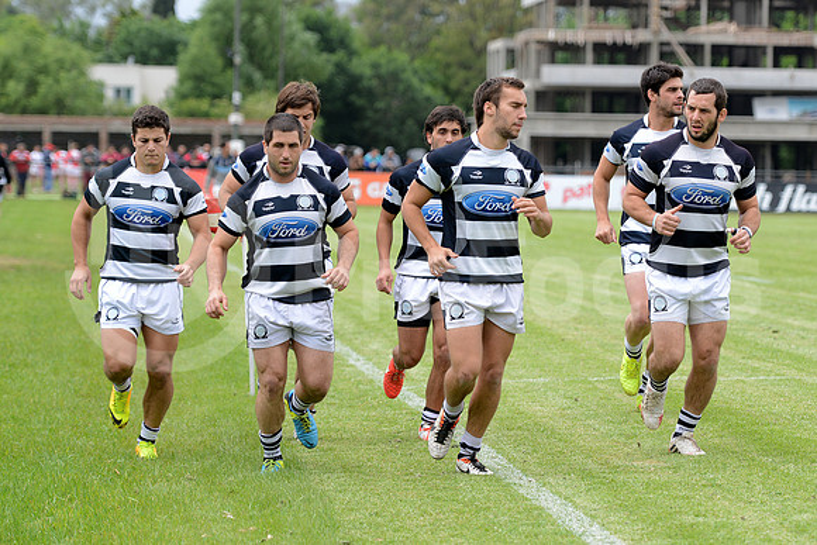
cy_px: 272
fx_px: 3291
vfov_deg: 9.5
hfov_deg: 14.2
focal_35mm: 145
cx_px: 408
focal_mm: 145
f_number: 4
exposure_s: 1/800
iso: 320
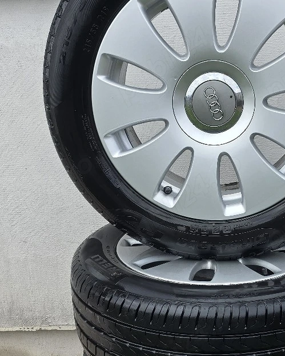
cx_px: 217
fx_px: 506
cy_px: 225
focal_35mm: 48
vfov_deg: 38.5
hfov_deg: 30.9
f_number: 1.7
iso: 80
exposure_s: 1/1429
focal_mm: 6.3
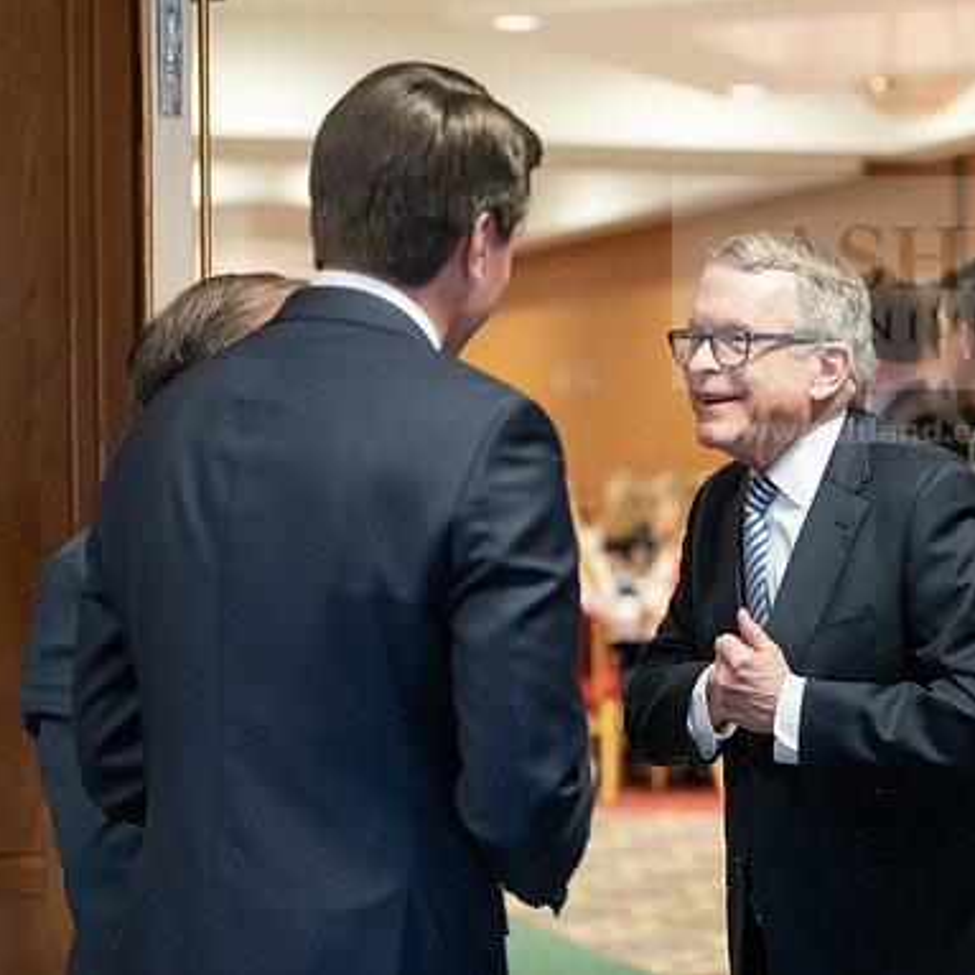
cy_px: 485
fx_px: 2868
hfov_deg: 19.3
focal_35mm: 90
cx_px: 596
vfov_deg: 19.3
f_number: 3.2
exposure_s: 1/200
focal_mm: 70
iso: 4000
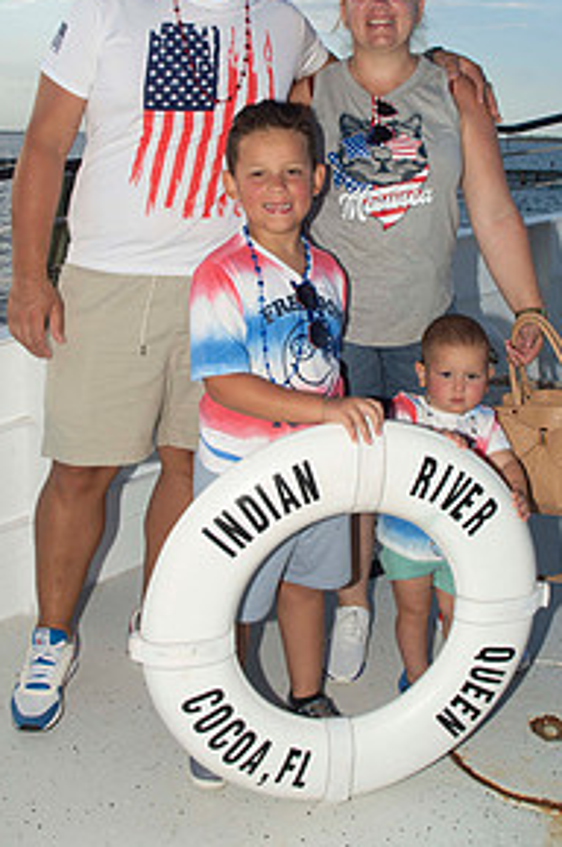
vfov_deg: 46.0
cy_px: 314
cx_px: 309
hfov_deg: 31.8
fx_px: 986
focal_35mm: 42
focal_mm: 18
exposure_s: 1/200
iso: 100
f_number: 9
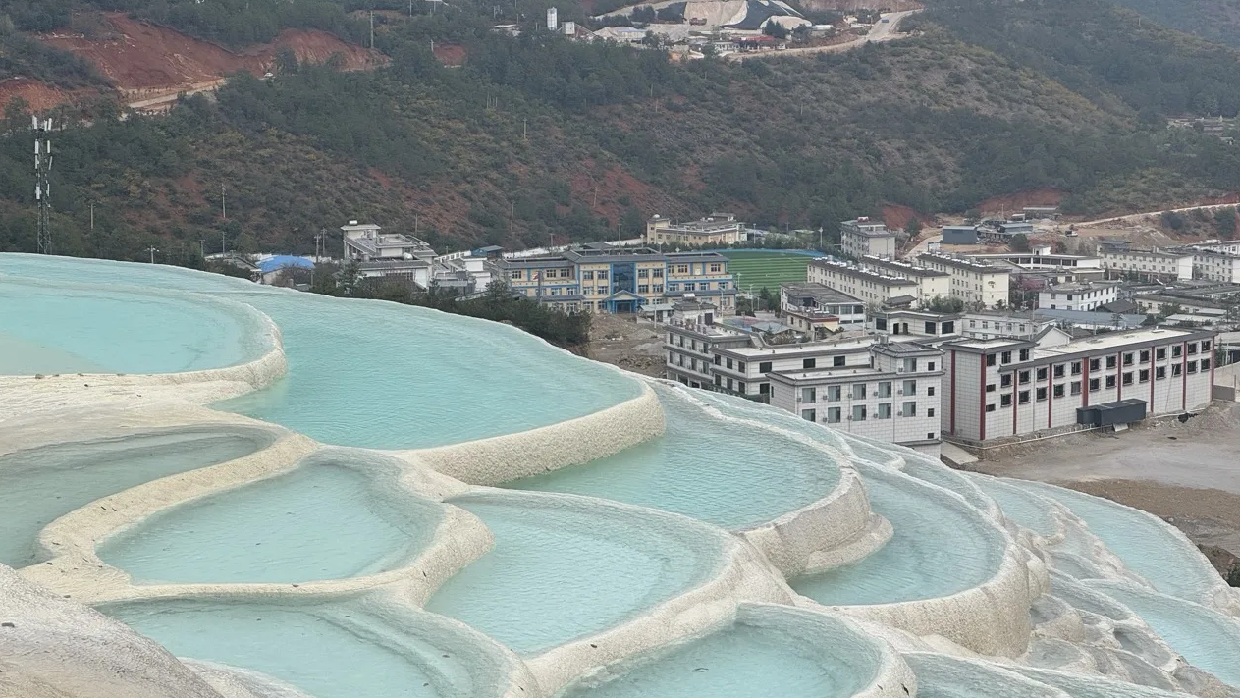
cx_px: 615
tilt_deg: -8.4
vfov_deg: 14.2
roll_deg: +0.8
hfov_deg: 25.0
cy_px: 398
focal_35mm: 85
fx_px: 2795
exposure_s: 1/277
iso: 25
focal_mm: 9
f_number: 2.8
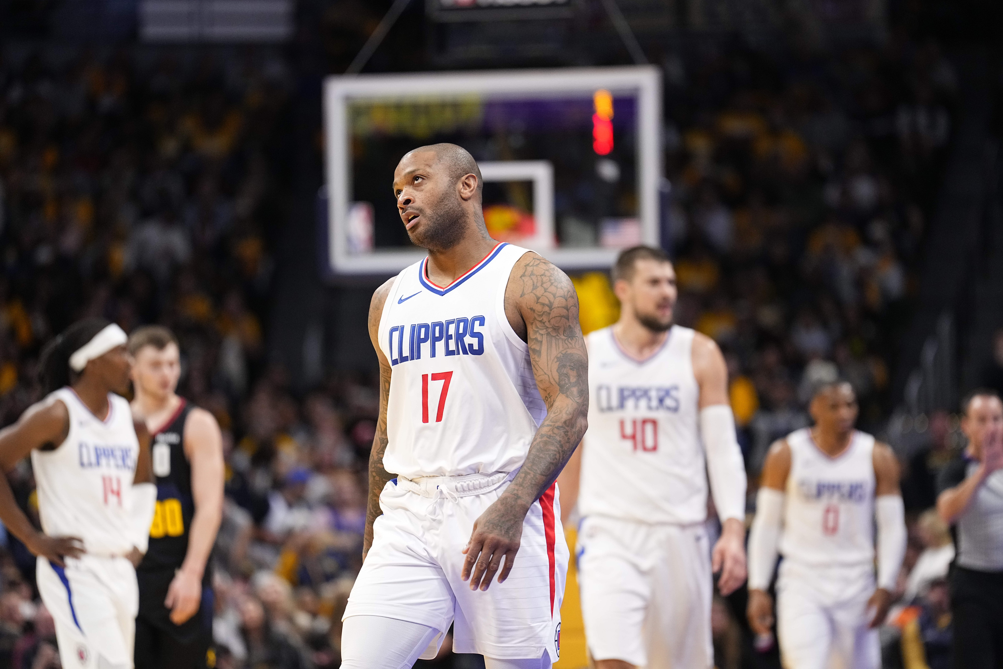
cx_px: 502
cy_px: 334
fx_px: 5572
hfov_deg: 10.3
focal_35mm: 200
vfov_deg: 6.9
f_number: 2.8
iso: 3200
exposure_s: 1/1600
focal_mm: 200
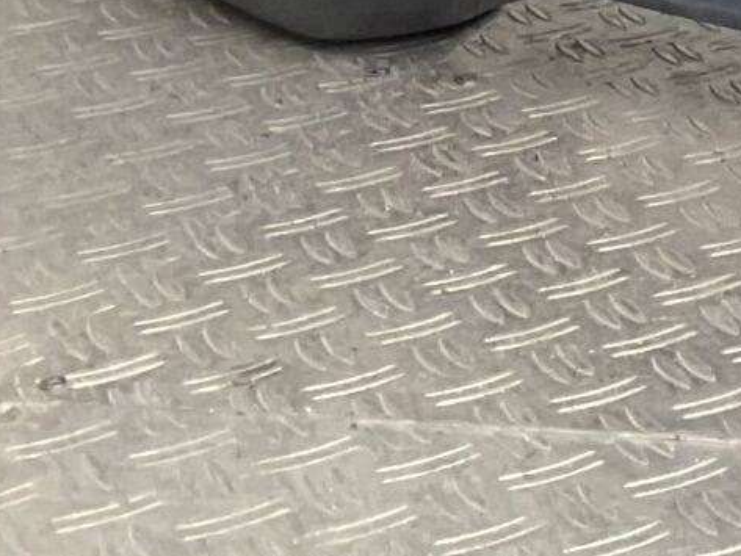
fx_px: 3362
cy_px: -661
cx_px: 1888
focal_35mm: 157
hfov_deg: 10.5
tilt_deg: -9.4
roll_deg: -1.8
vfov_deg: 8.8
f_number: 1.8
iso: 16
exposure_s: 1/208
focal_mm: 3
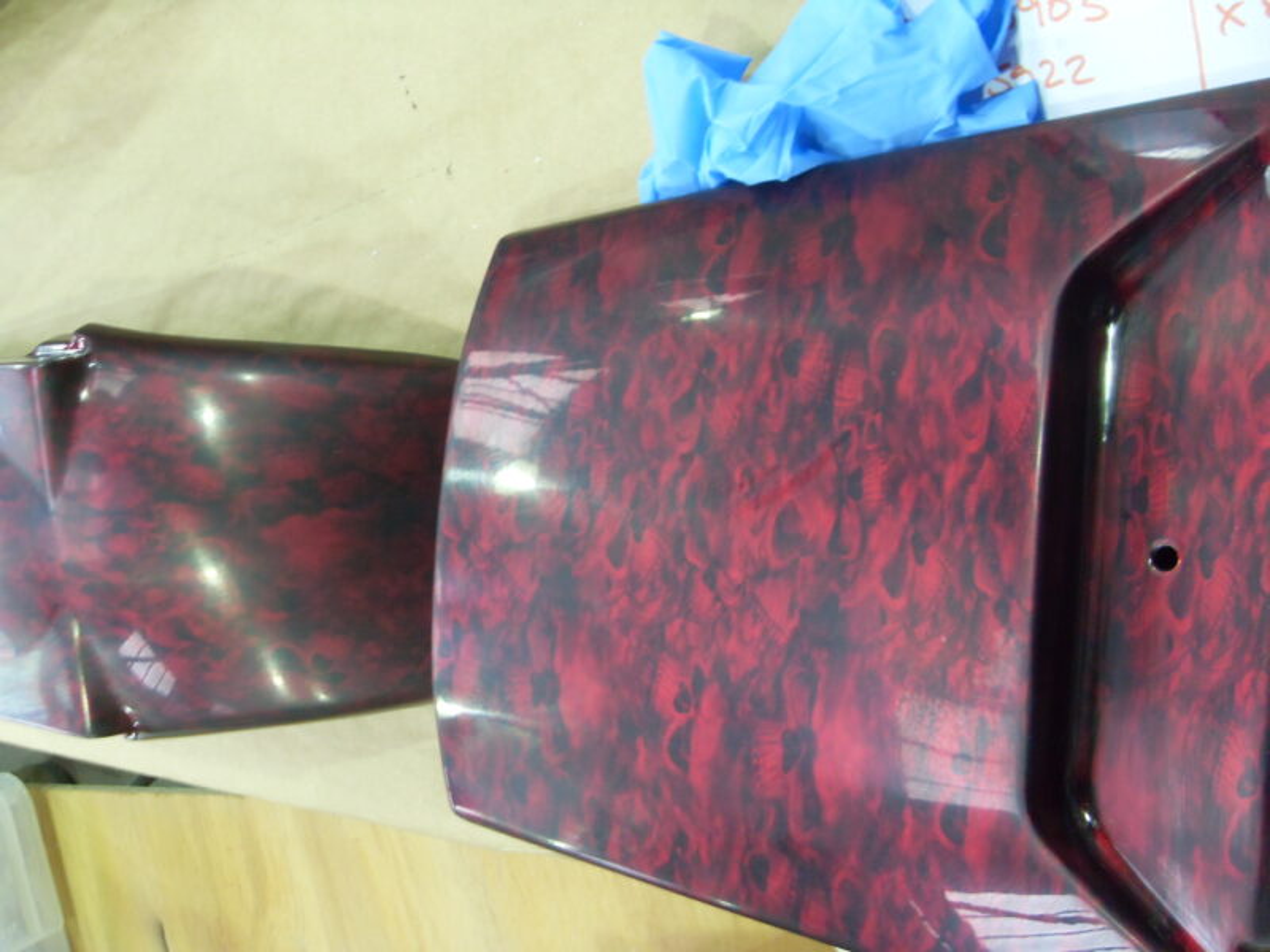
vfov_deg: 40.7
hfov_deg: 52.6
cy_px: 476
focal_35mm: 35
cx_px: 635
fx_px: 1284
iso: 200
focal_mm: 6.3
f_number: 2.8
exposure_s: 1/15
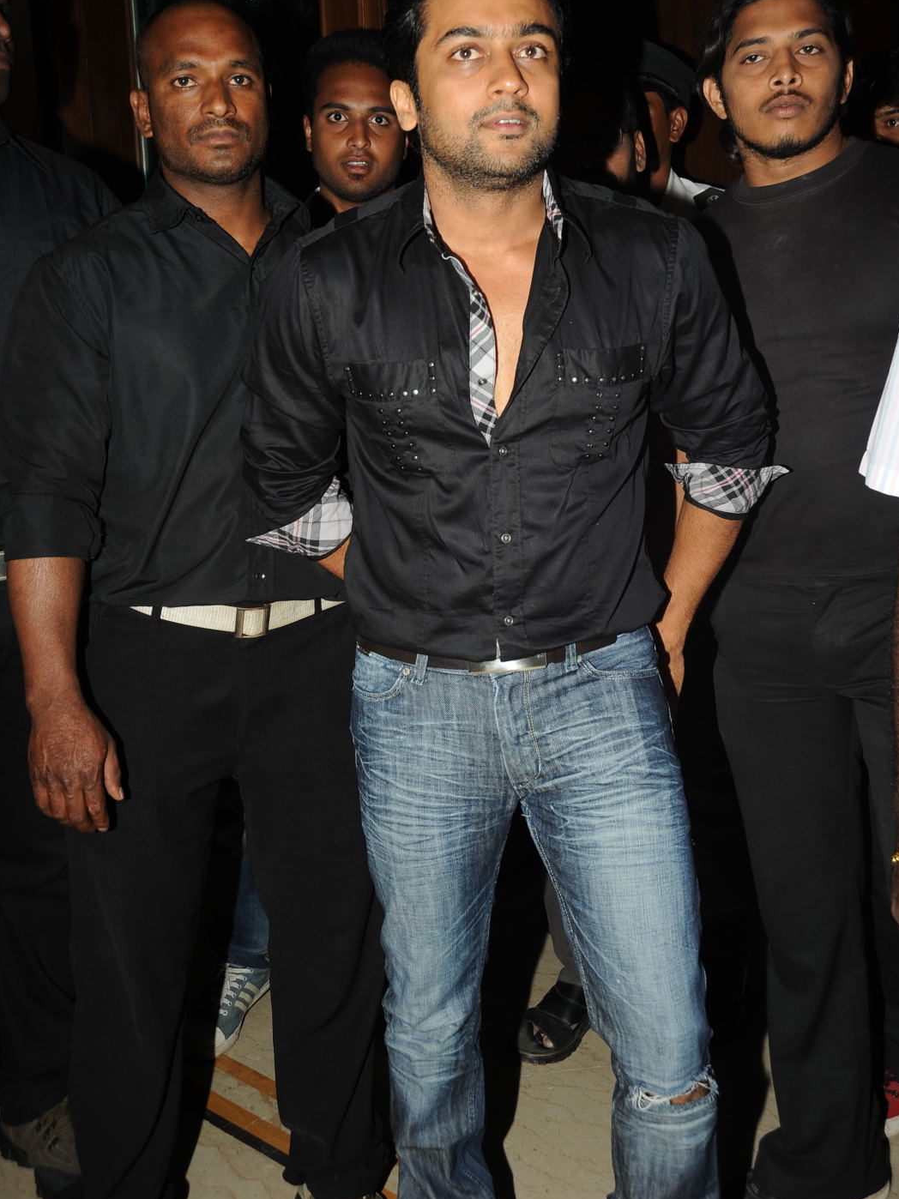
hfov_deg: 32.9
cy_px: 532
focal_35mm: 44
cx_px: 455
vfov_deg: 42.9
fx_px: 1524
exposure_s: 1/125
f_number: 8
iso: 200
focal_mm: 40
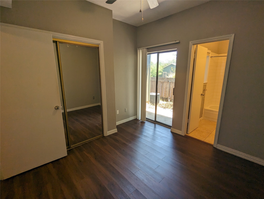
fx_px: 122
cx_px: 132
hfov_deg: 94.4
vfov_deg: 78.2
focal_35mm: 16
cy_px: 100
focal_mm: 2.35
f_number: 2.2
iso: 52
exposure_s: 1/120
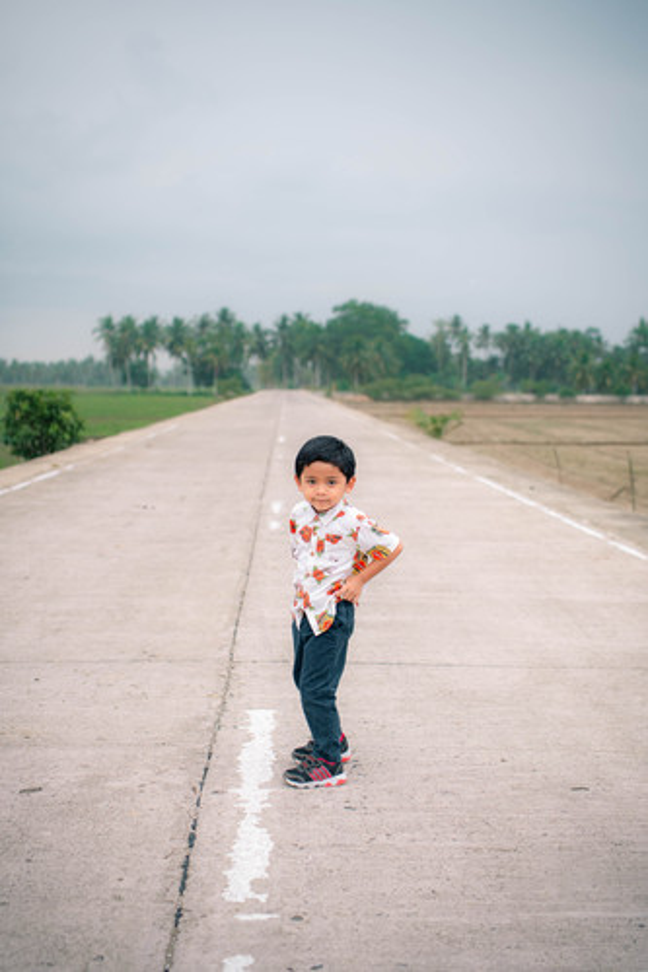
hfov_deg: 27.0
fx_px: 1351
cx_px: 324
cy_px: 486
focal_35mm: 50
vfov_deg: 39.6
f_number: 2.8
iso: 640
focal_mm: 50
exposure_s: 1/1250
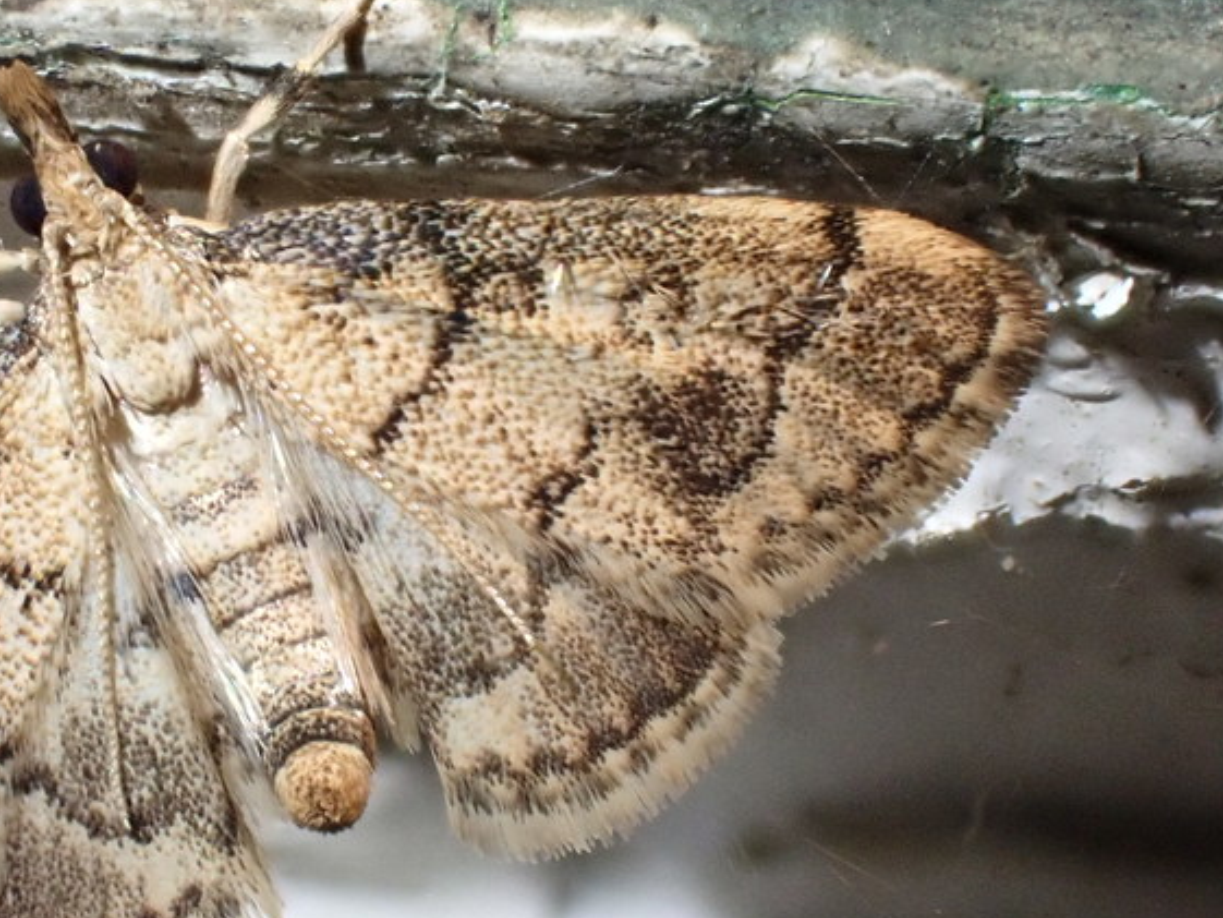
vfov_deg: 13.7
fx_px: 3817
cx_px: 322
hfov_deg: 18.1
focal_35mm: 108
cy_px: 495
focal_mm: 12.73
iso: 800
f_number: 5.6
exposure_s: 1/100
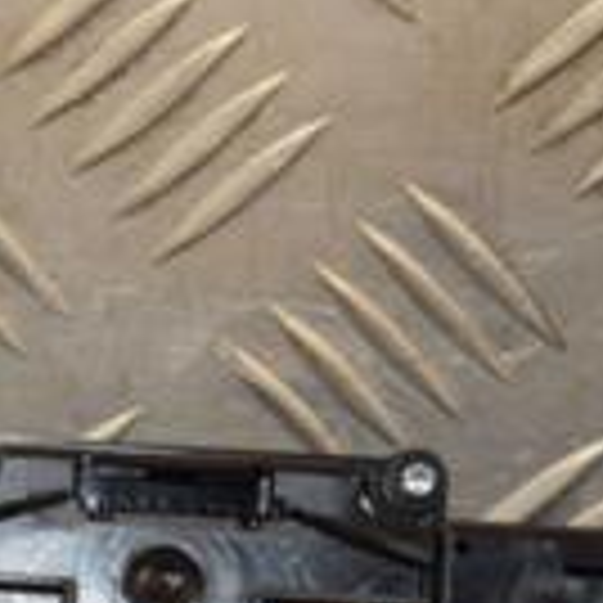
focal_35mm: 239
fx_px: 4710
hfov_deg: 7.3
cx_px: 117
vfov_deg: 7.3
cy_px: 706
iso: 800
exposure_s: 1/200
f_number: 5.6
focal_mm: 42
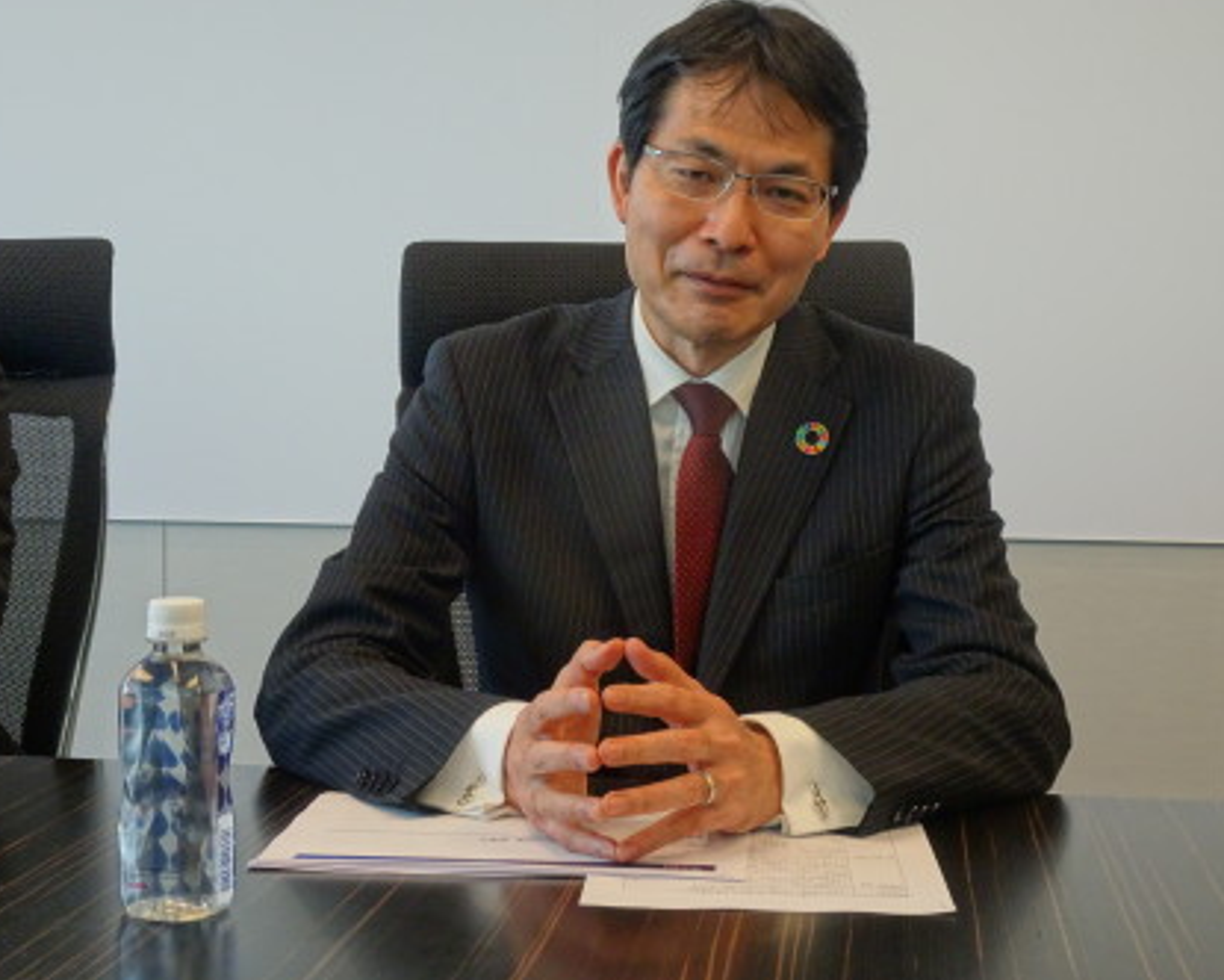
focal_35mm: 53
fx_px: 1920
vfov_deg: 28.6
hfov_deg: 35.4
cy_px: 484
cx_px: 619
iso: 200
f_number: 4.5
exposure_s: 1/50
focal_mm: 8.51
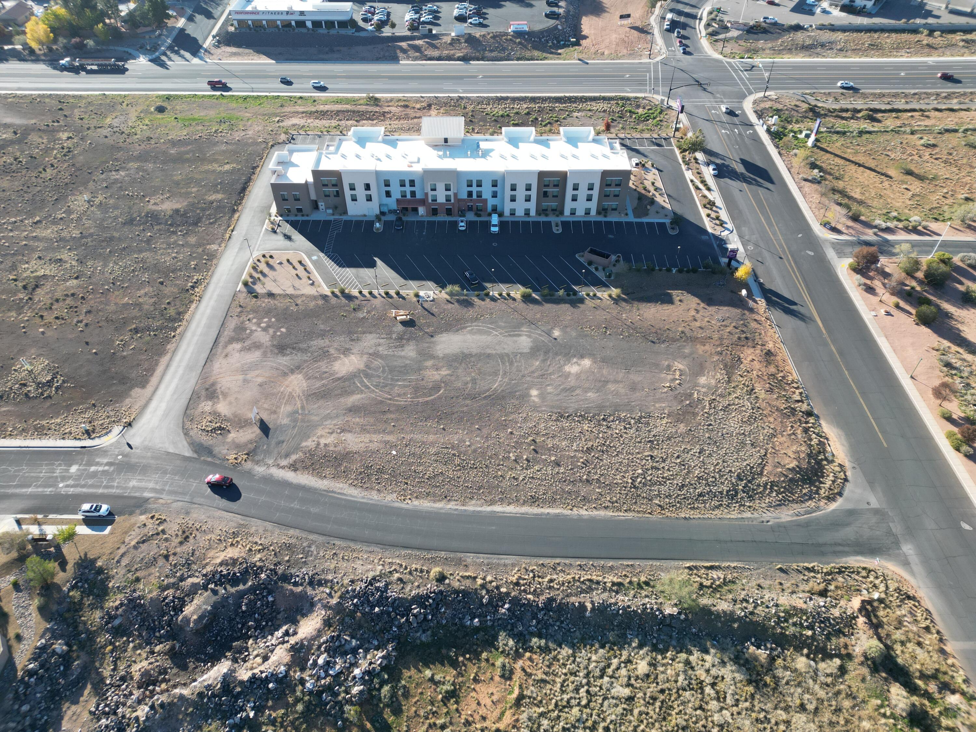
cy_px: 366
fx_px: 677
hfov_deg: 71.6
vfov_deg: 56.8
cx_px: 488
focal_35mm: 24
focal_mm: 6.72
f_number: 1.7
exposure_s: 1/1000
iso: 140
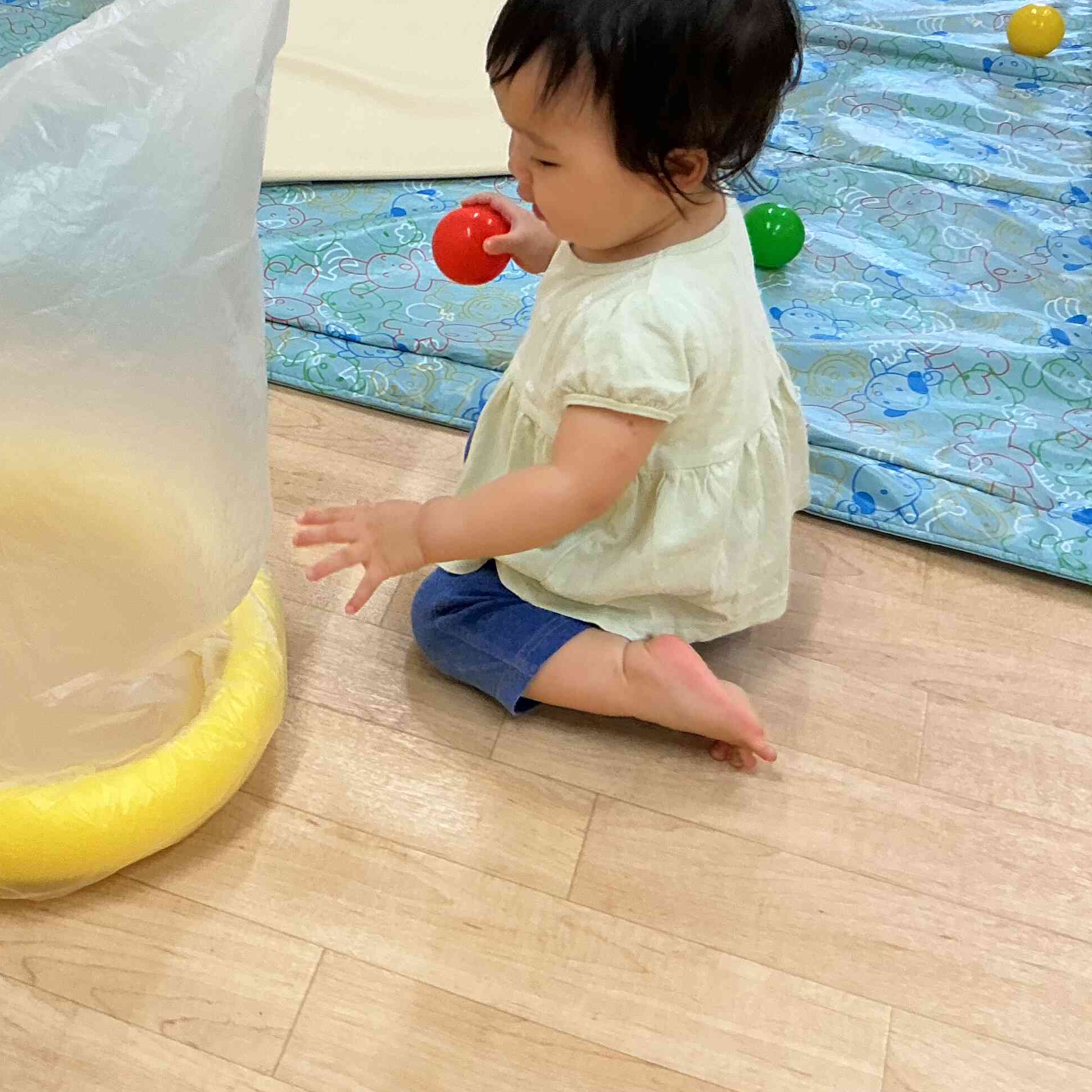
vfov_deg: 31.6
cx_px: 176
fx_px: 1892
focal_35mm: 53
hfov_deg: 31.2
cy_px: 277
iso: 40
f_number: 1.8
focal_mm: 3
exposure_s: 1/120
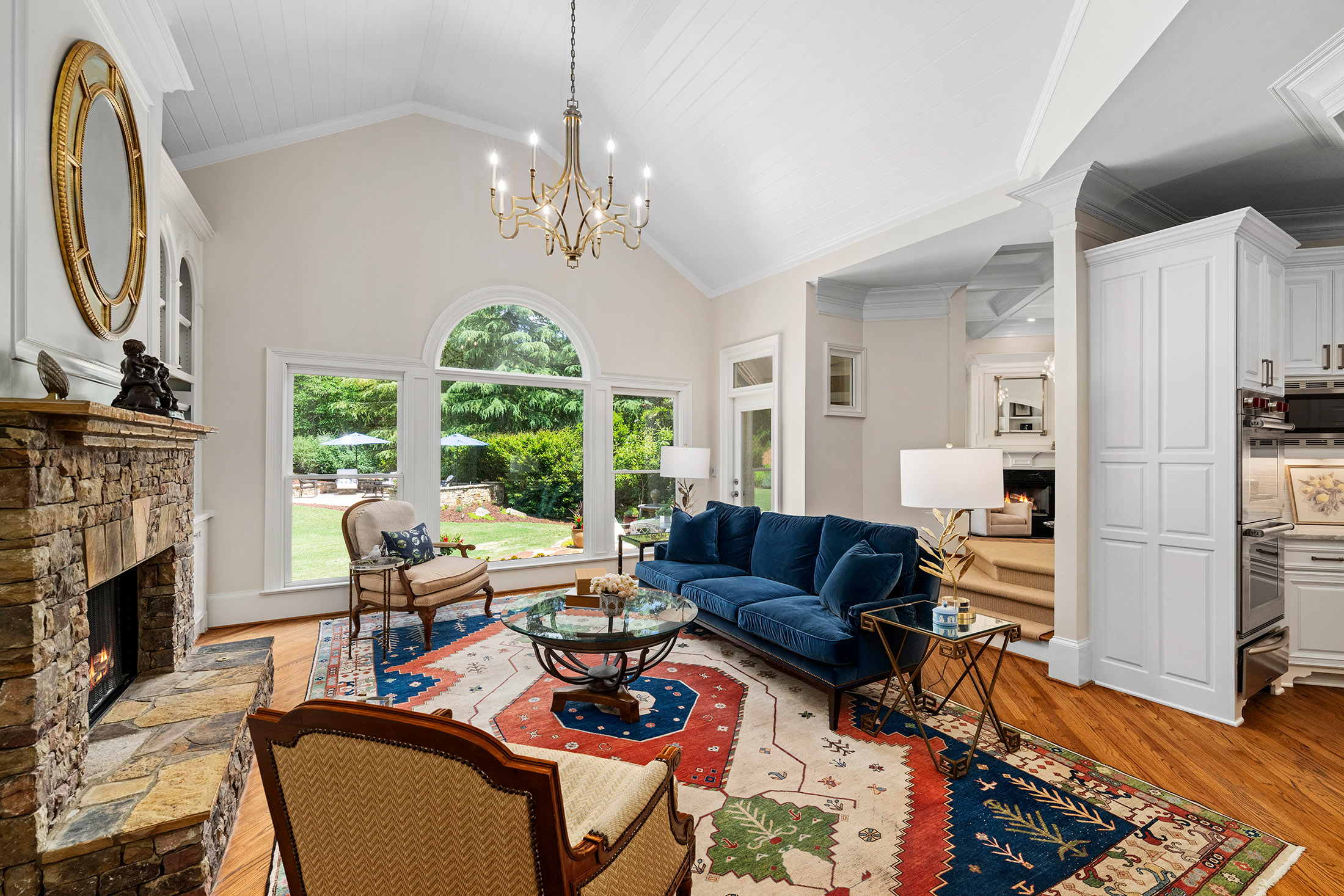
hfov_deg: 100.4
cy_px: 448
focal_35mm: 15
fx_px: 560
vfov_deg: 77.3
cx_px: 672
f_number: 8
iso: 400
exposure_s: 1/20
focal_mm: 15
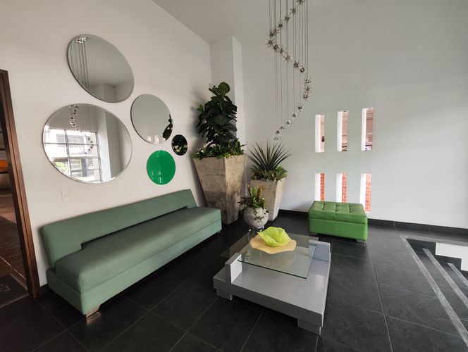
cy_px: 176
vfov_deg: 85.8
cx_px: 234
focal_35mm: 14
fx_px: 190
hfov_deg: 102.0
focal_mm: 2.16
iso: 718
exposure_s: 1/36
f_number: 2.2
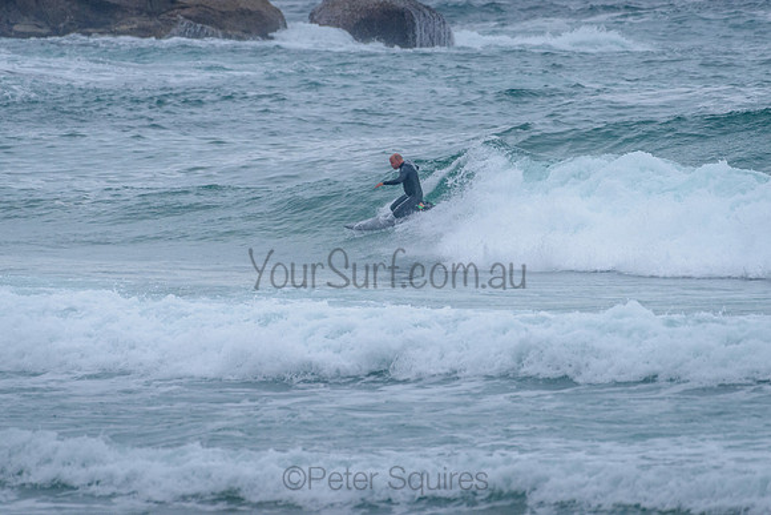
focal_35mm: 613
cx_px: 387
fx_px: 13126
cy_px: 200
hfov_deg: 3.4
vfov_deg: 2.2
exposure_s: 1/2000
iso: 1400
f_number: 5.6
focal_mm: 500
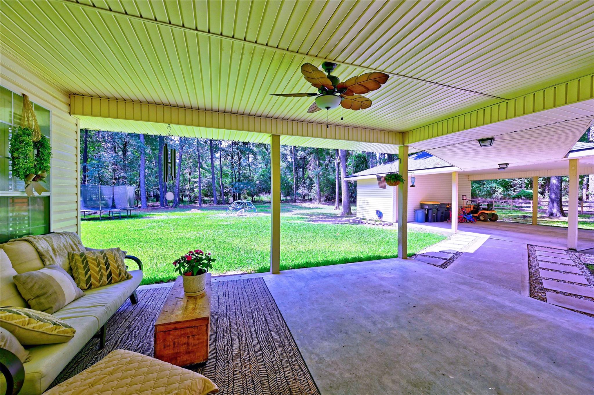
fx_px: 231
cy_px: 198
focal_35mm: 14
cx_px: 297
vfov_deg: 81.1
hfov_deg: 104.3
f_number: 8
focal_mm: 14
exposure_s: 1/250
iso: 400
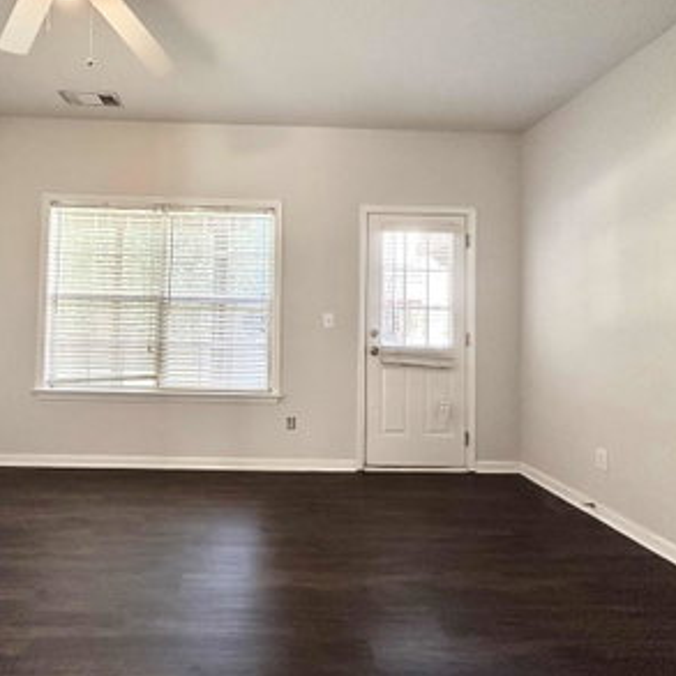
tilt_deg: +0.6
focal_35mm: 18
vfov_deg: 80.6
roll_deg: -1.6
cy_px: 314
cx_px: 269
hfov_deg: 79.7
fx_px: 398
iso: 200
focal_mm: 2.22
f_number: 2.2
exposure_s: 1/99
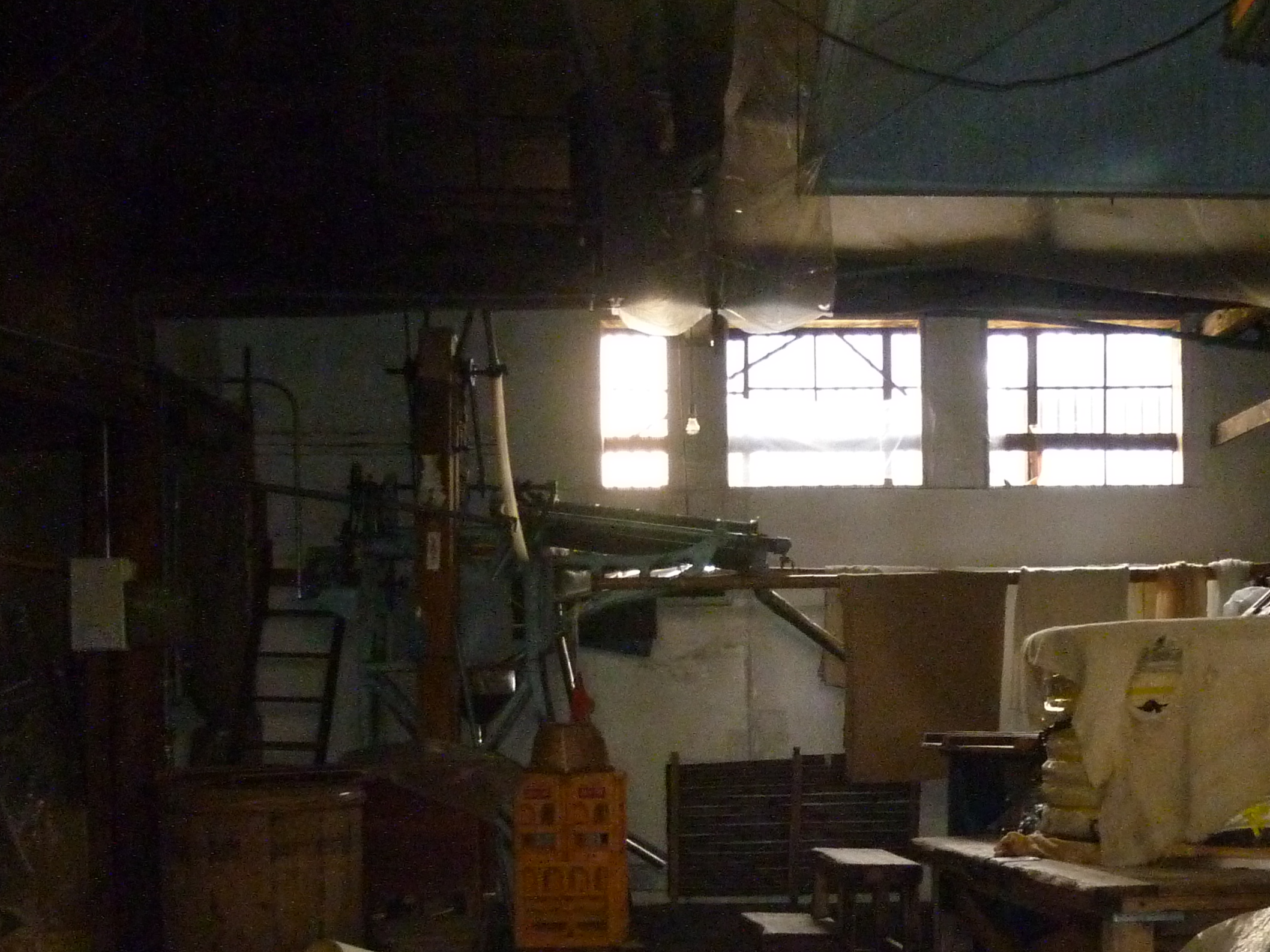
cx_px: 842
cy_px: 743
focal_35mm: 49
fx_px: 1798
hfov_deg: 38.5
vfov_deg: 29.1
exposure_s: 1/60
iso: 400
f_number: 2.2
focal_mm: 4.3
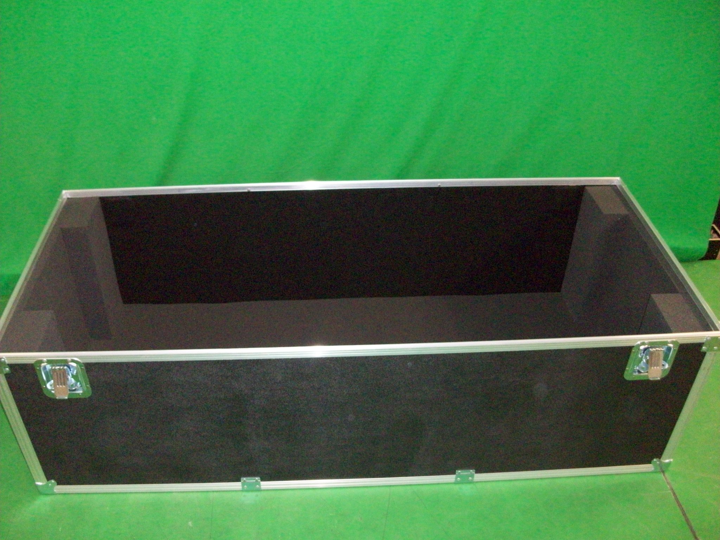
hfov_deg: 54.0
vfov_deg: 41.8
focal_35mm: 34
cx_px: 360
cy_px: 270
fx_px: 707
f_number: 2.8
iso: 320
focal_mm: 5.7
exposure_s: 1/30
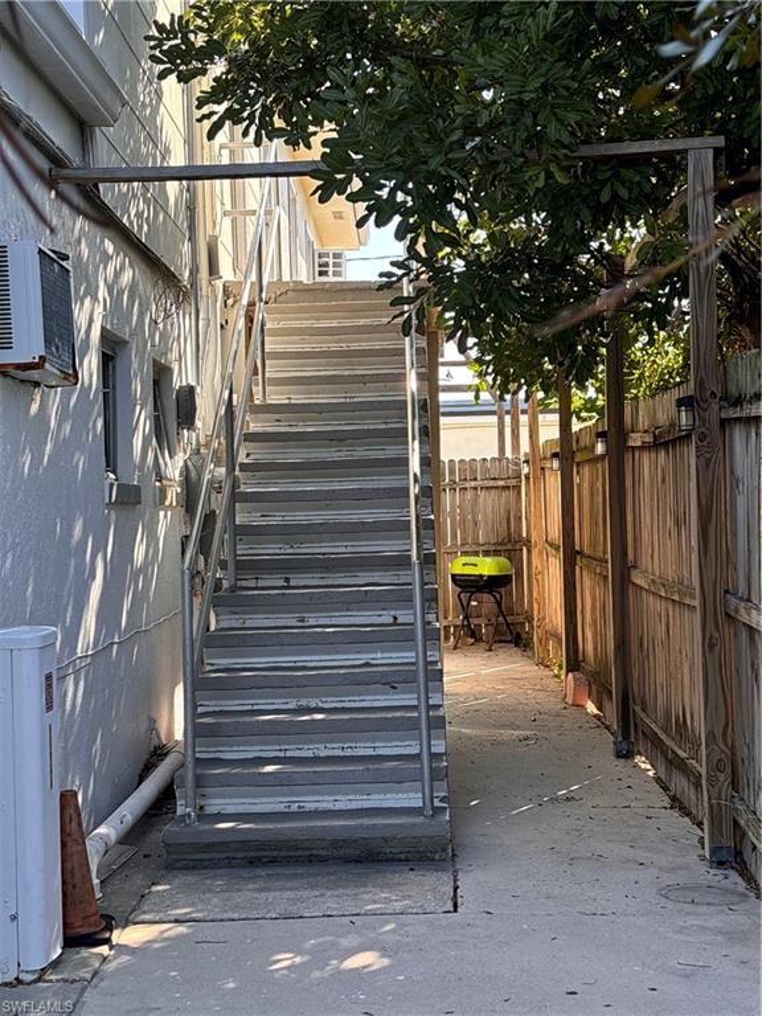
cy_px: 508
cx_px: 381
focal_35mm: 52
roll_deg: +0.0
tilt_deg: -1.1
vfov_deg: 36.8
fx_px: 1526
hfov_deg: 28.0
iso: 32
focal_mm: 5.96
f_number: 1.6
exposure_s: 1/320
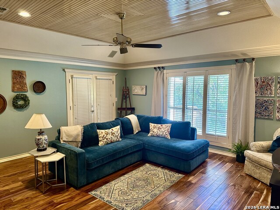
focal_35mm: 24
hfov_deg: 71.6
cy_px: 105
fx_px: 194
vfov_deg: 56.8
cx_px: 140
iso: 320
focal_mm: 6.86
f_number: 1.78
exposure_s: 1/60
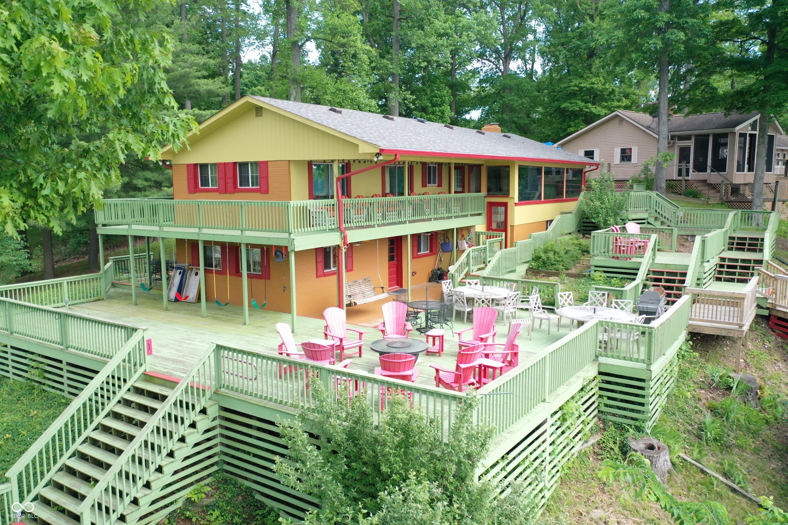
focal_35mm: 28
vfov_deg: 46.4
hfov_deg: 65.5
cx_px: 394
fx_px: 613
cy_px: 262
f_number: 2.8
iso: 800
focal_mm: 10.26
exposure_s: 1/2000
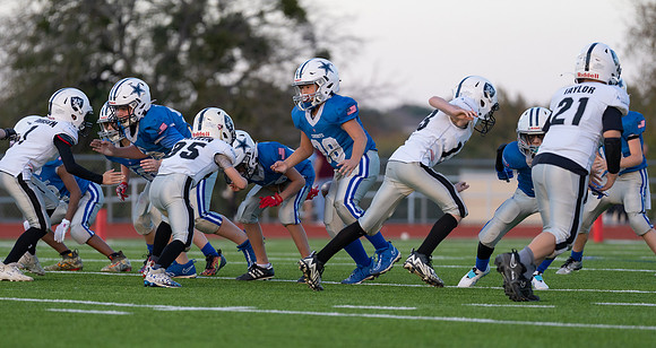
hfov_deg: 7.8
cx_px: 305
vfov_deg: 4.2
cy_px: 226
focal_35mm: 279
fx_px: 4787
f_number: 2.8
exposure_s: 1/1250
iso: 800
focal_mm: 200
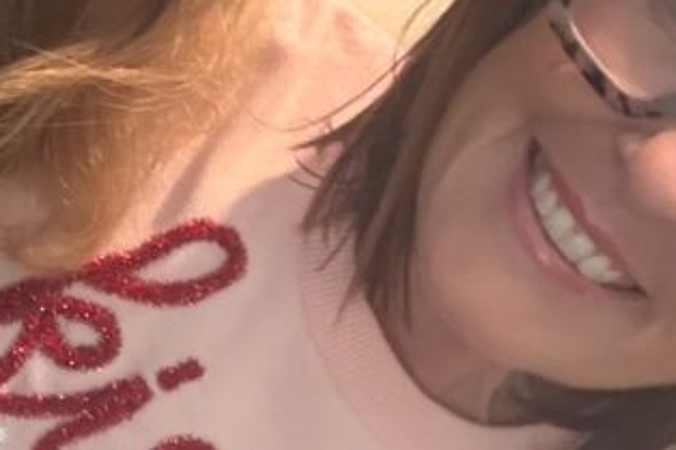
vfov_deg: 17.3
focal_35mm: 78
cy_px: 67
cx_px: 43
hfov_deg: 25.1
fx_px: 1464
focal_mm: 2.69
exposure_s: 1/24
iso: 500
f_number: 1.9
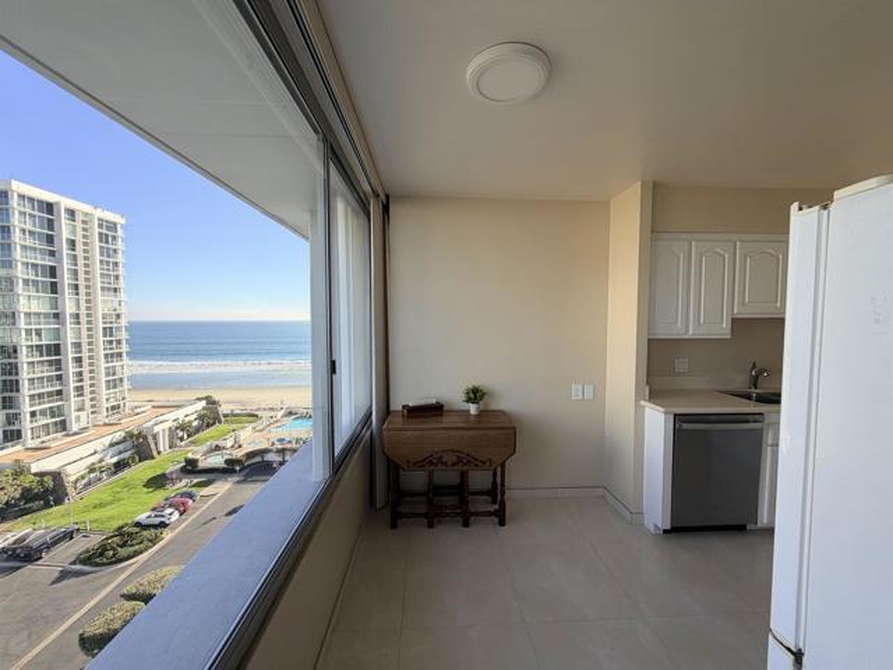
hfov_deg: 102.1
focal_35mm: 14
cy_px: 335
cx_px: 446
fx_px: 361
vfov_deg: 85.7
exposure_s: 1/205
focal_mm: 2.22
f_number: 2.2
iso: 40
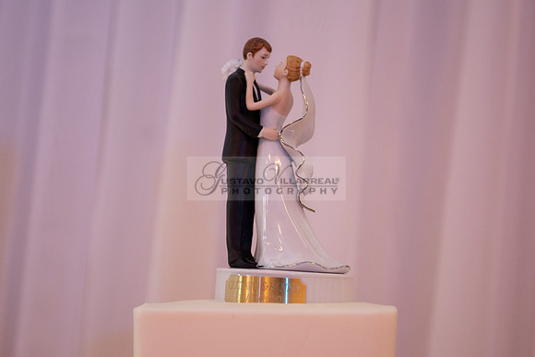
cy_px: 184
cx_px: 268
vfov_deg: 15.3
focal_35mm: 89
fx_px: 1325
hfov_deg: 22.8
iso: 640
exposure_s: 1/80
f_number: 2.8
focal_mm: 70
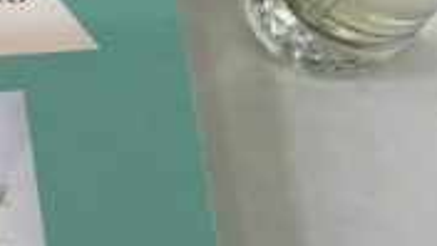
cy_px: 370
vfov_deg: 7.2
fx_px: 1912
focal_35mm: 165
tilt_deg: -74.6
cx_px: -340
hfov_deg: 12.0
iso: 50
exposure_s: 1/352
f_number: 1.5
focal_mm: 5.7
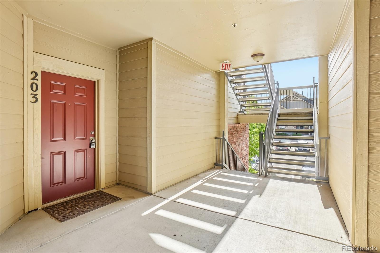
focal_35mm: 16
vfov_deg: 72.0
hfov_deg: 95.0
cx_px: 190
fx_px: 174
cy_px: 126
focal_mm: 11
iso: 400
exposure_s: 1/100
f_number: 8
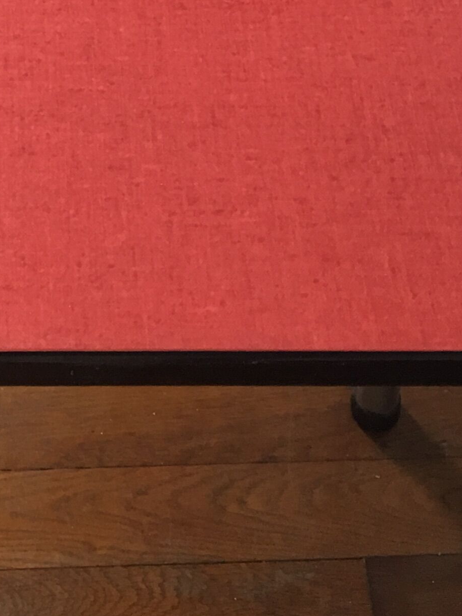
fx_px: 1708
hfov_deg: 15.2
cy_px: -260
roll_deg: -2.4
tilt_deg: -44.1
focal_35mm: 96
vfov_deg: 18.5
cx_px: 23
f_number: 2.2
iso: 40
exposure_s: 1/17
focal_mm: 4.15
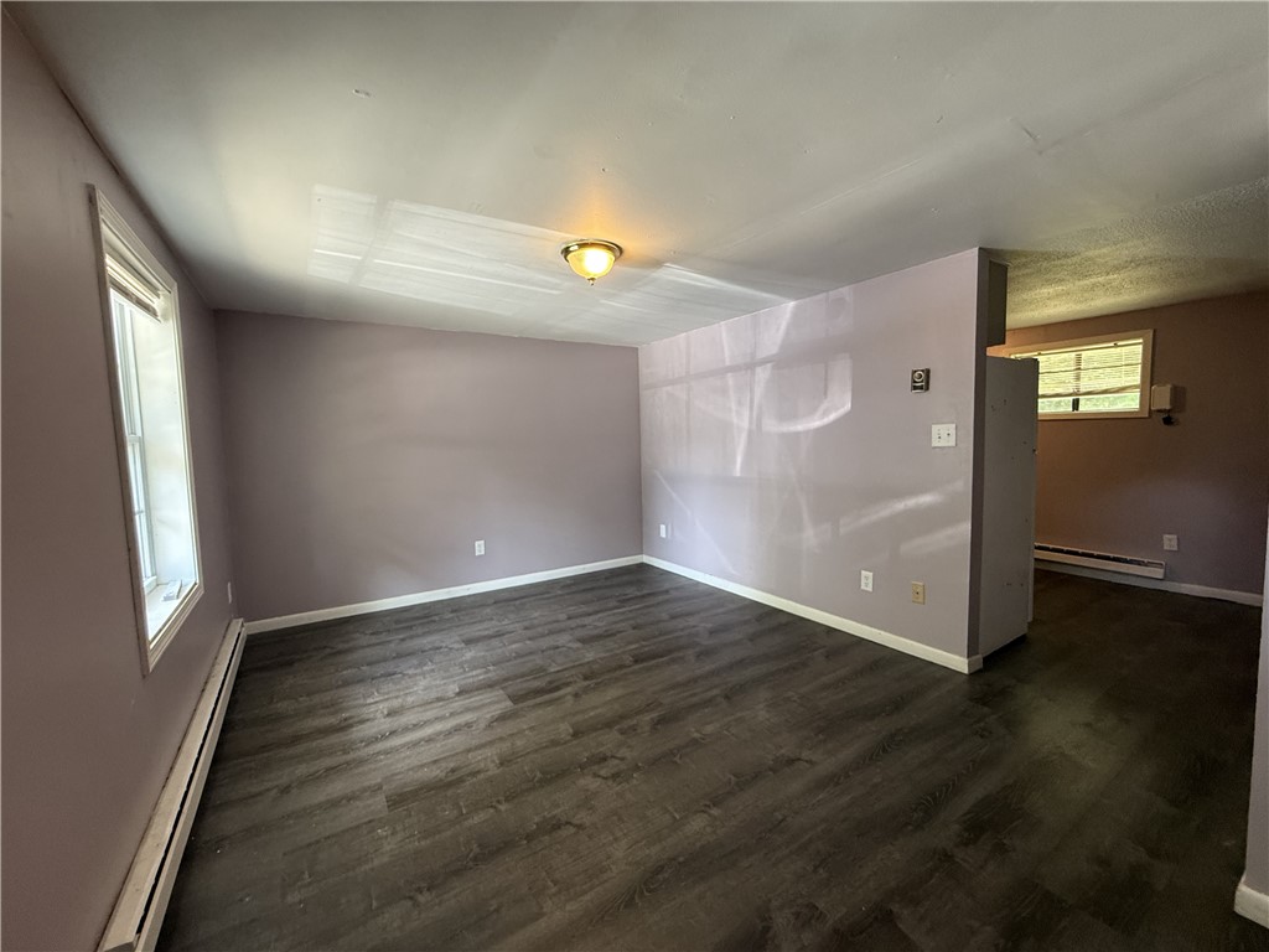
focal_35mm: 14
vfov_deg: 85.7
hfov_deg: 102.1
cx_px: 634
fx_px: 513
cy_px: 476
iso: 250
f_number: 2.2
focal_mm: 2.22
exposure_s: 1/60
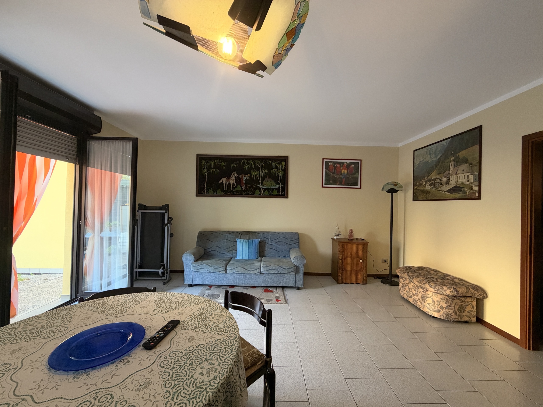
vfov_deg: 85.7
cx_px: 272
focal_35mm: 14
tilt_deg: +1.7
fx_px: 220
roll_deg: -0.7
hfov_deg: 102.1
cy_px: 204
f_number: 2.2
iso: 320
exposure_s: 1/76
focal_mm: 2.22
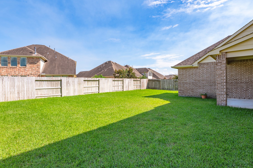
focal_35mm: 19
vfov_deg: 64.5
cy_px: 84
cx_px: 118
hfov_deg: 86.8
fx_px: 133
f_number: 14
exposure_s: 1/60
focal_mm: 16
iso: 125
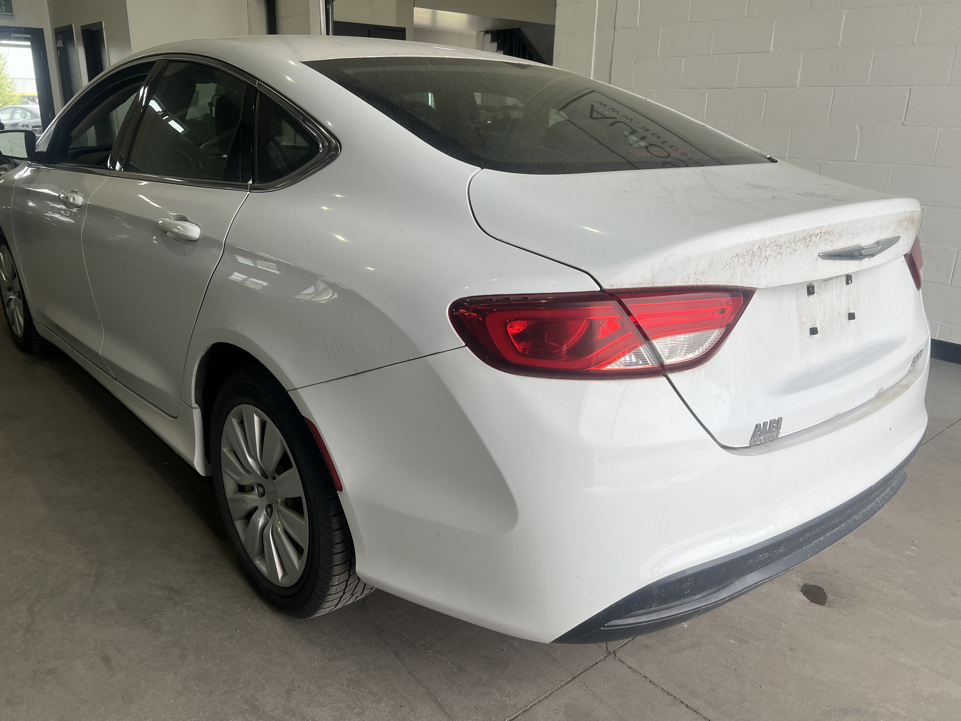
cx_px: 465
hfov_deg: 65.3
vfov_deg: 51.4
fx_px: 750
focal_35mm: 27
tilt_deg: -18.4
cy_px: 358
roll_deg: -0.3
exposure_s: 1/965
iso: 50
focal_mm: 5.7
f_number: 1.5
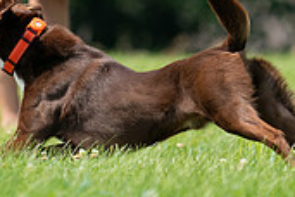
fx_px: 11144
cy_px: -132
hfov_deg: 1.5
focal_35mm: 1360
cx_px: 22
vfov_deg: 1.0
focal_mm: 400
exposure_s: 1/4000
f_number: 6.3
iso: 1600
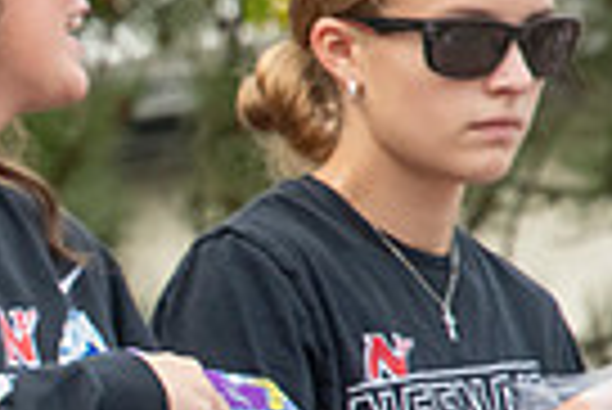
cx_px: -626
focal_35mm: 1069
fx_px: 18192
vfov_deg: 1.3
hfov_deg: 1.9
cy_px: 534
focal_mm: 250
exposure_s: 1/200
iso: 3200
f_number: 11
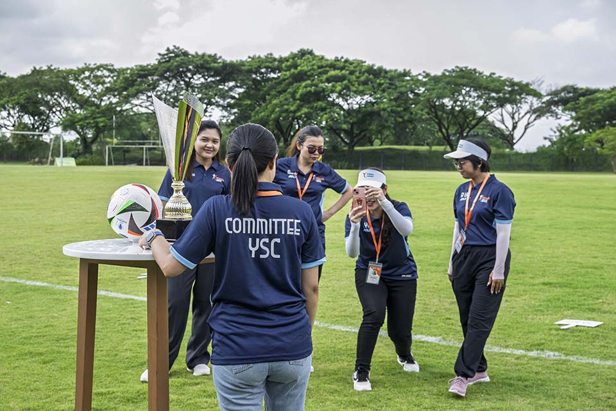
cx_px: 308
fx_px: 907
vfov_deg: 25.5
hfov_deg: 37.5
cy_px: 206
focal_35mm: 53
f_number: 8
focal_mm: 53
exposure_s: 1/1000
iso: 2000
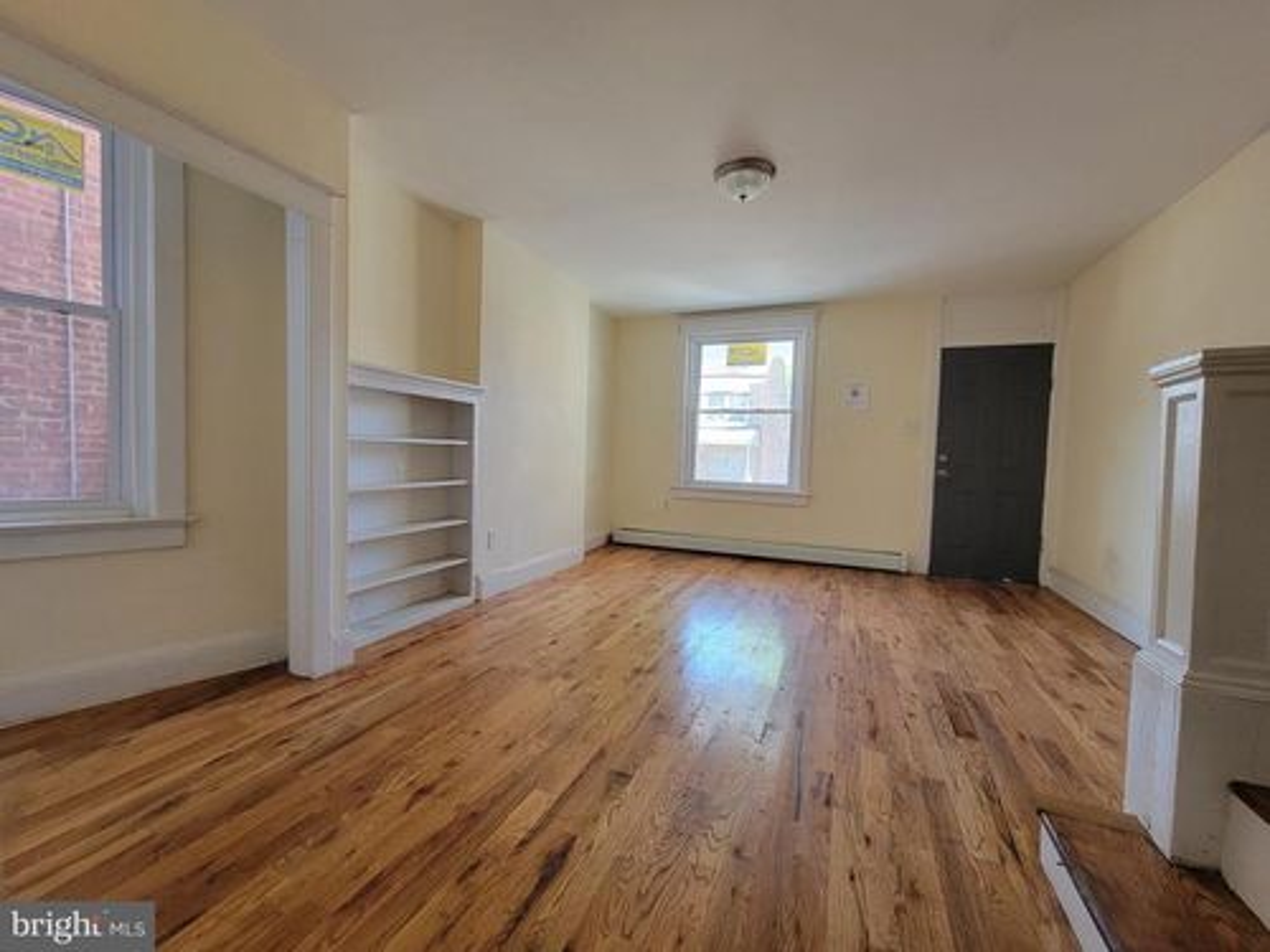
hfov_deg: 106.2
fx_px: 477
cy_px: 476
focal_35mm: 13
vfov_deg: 89.9
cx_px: 635
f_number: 2.2
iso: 320
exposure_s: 1/60
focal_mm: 2.2
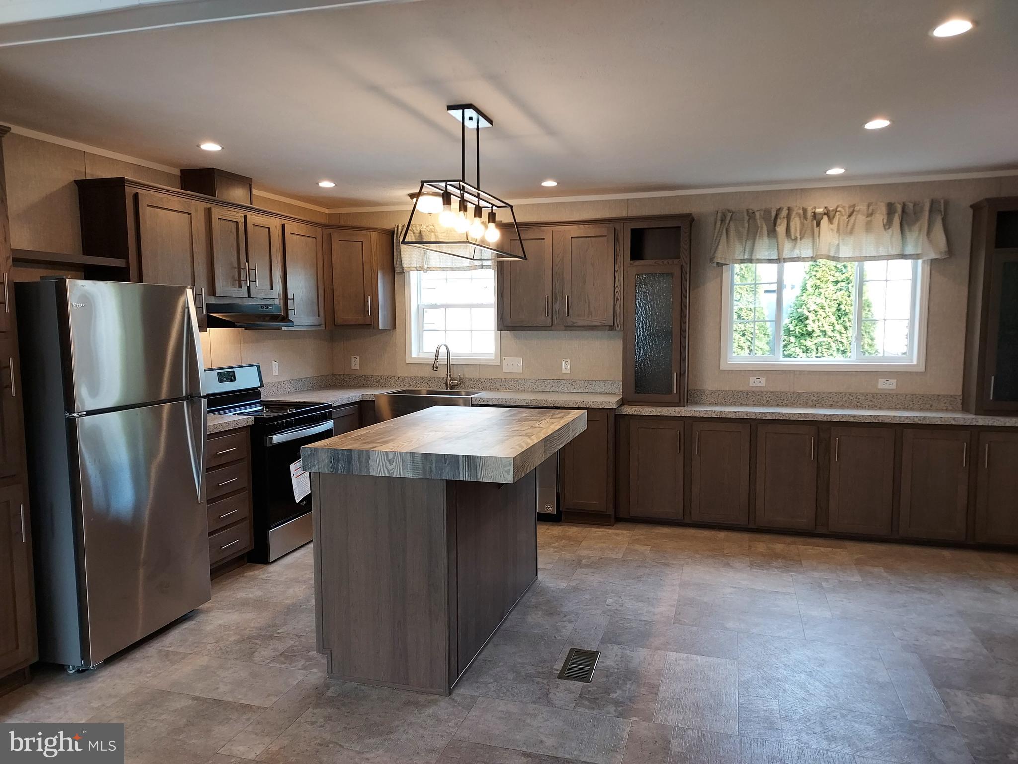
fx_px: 706
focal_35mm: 24
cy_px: 382
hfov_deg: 71.6
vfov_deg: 56.8
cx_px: 509
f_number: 1.8
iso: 100
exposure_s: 1/60
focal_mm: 4.6
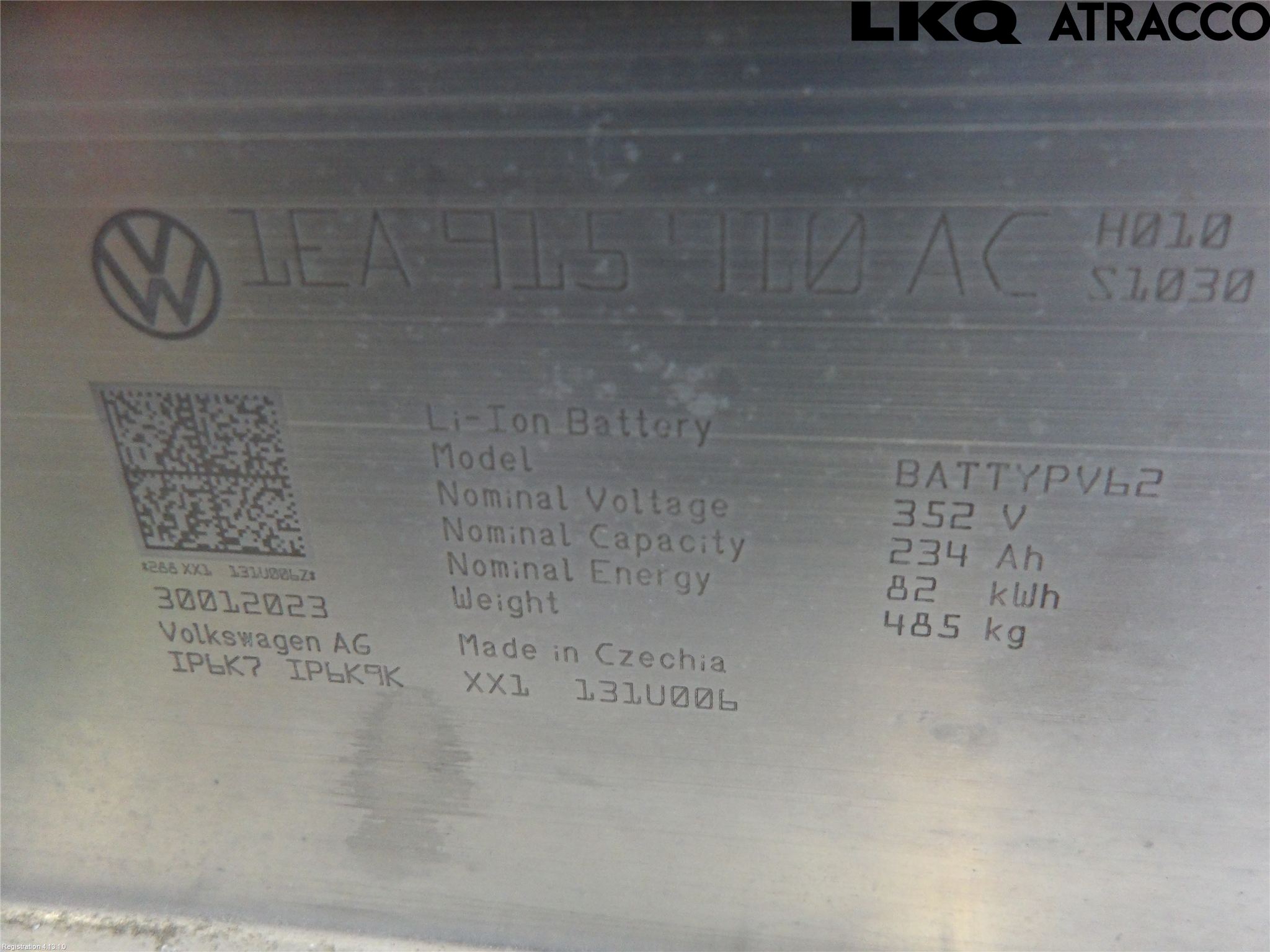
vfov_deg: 51.4
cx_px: 635
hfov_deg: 65.3
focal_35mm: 27
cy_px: 476
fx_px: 991
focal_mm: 4.9
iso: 715
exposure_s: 1/60
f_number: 3
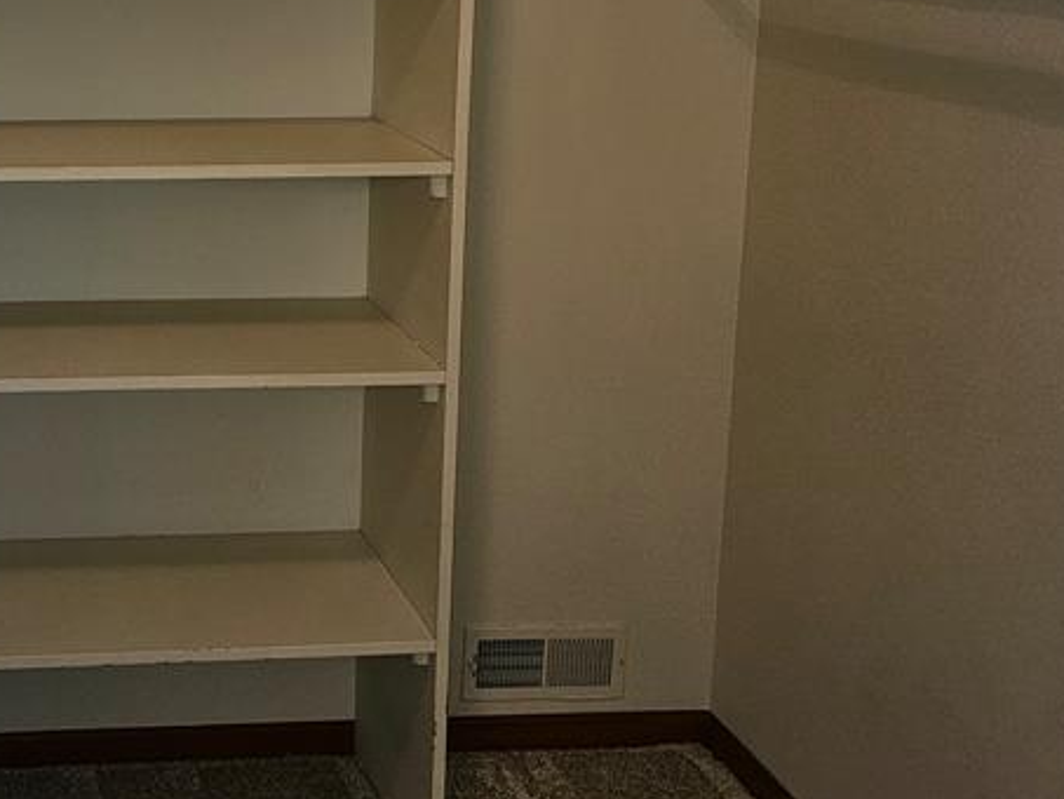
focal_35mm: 52
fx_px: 1599
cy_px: 113
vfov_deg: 27.3
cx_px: 42
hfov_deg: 34.1
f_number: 1.7
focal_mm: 6.3
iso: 100
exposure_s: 1/30
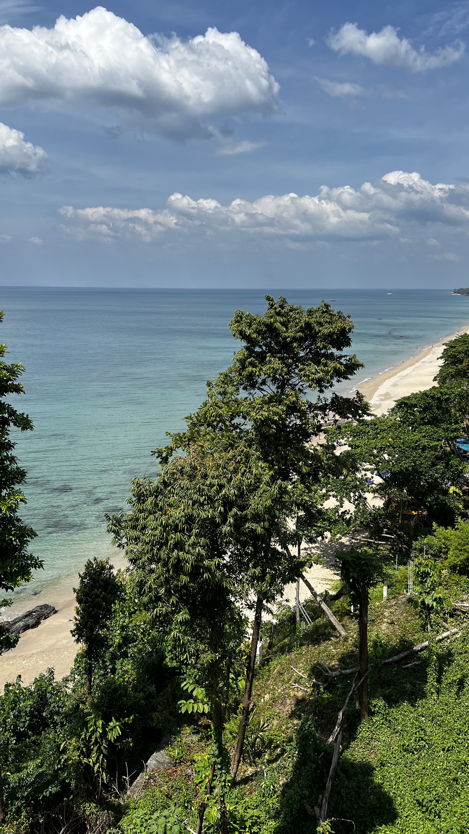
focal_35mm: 29
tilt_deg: -10.2
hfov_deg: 40.1
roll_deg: -0.5
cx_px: 194
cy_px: 408
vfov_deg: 66.1
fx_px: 641
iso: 50
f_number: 1.5
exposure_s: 1/6211
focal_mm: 5.7
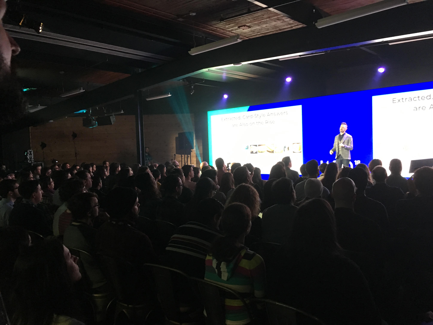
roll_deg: +2.1
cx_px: 216
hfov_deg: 61.7
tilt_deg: -2.3
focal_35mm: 29
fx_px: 363
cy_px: 162
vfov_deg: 48.2
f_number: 2.2
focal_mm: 4.15
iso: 200
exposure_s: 1/20
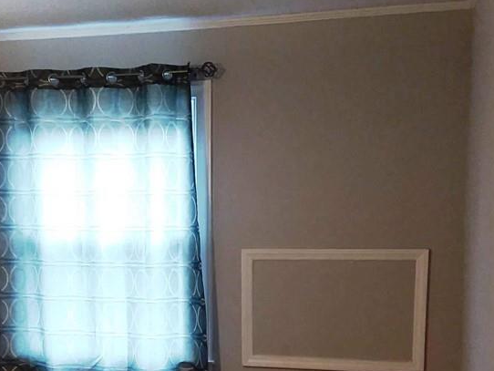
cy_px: 304
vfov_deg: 27.9
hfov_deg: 37.2
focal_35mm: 51
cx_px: 183
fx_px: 728
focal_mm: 2.91
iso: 200
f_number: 1.9
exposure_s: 1/24
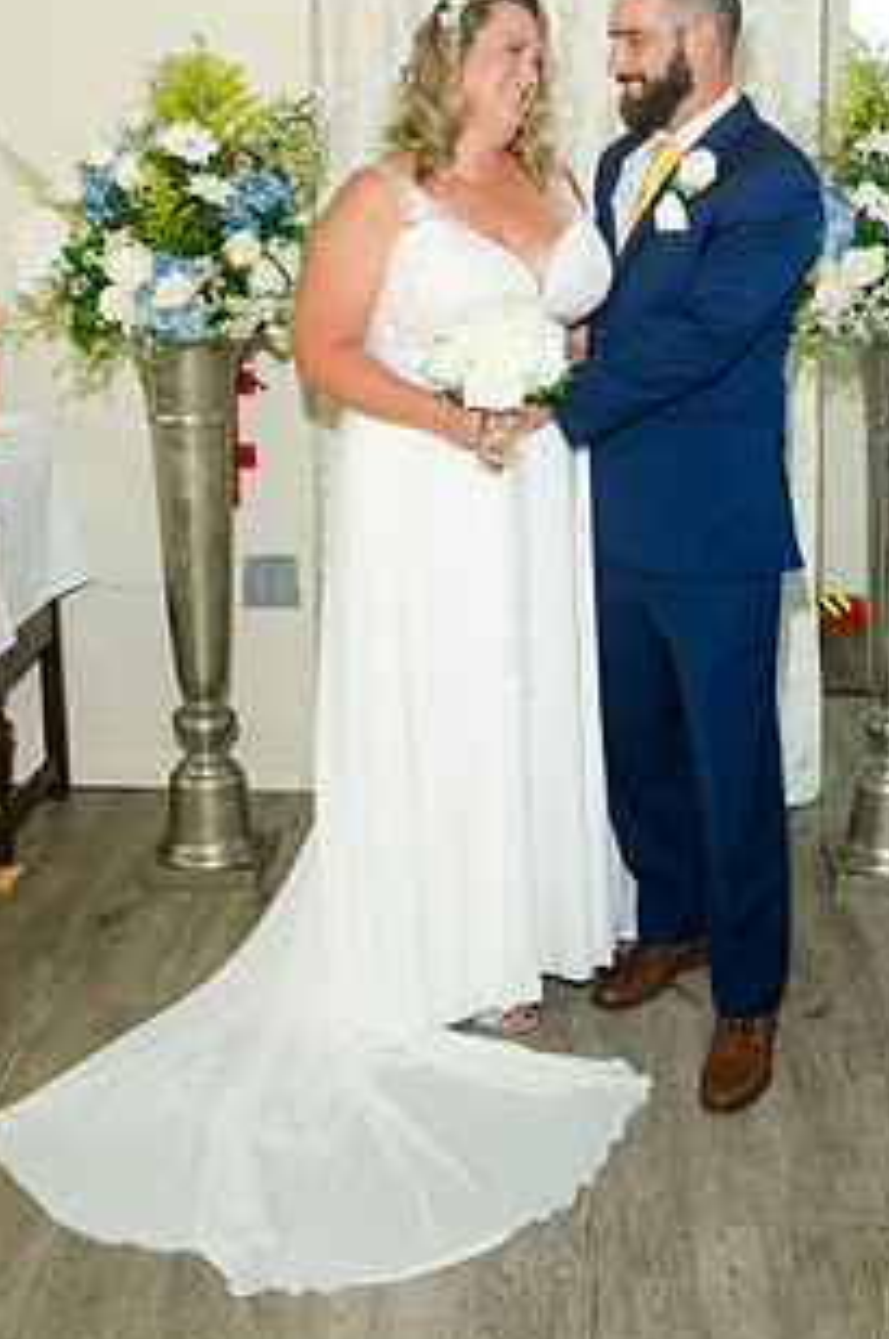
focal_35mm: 48
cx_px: 525
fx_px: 1784
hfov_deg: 27.9
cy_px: 503
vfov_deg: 40.9
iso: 400
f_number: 5.6
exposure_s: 1/125
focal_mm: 22
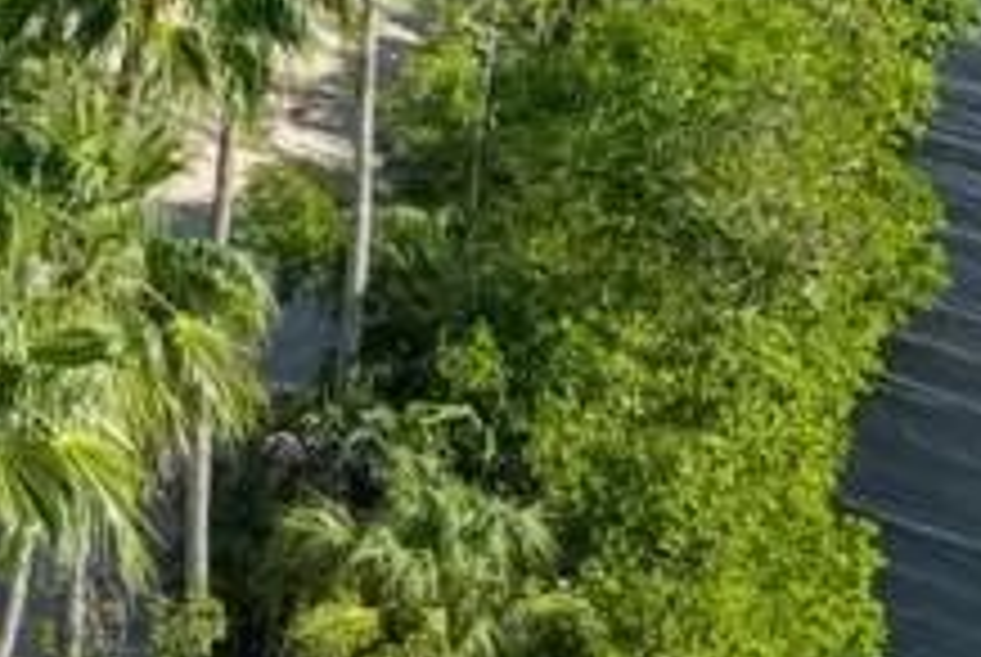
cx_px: -1012
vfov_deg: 10.9
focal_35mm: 117
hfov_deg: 14.4
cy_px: -554
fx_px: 3193
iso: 100
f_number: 1.8
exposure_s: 1/400
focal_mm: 8.67
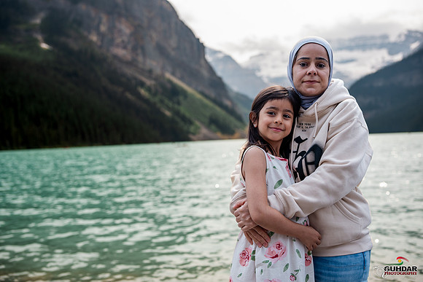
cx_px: 212
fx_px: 411
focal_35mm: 35
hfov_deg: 54.4
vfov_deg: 37.9
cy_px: 141
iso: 200
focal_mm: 35
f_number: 2.5
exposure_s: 1/2000
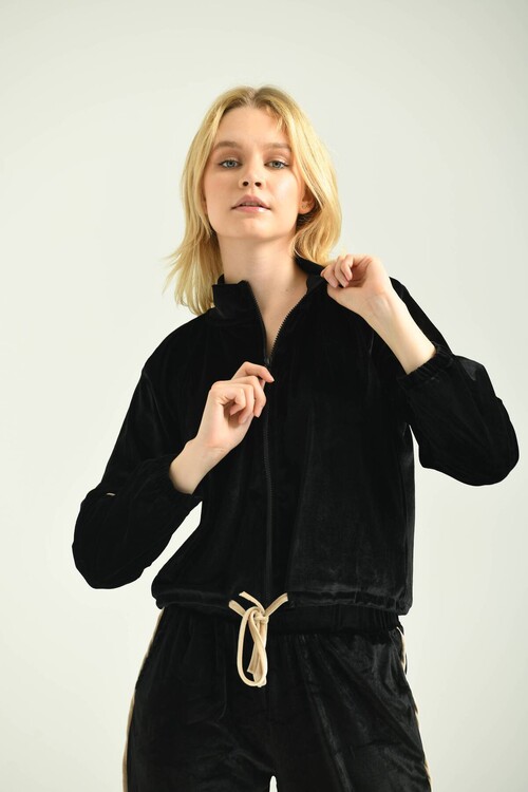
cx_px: 264
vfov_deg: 10.8
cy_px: 396
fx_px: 4180
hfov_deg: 7.2
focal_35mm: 190
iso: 125
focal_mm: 190
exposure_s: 1/160
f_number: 5.6
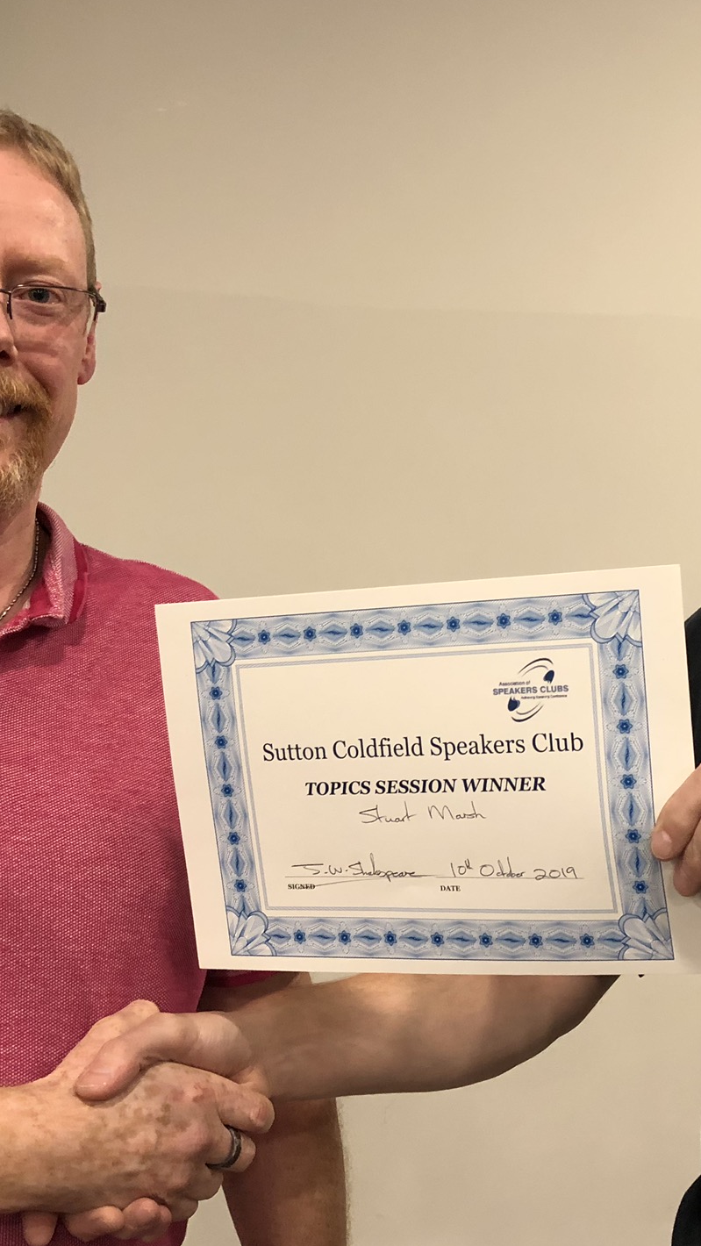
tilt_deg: +2.8
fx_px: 1454
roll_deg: +0.7
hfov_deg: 27.0
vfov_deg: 46.4
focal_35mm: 44
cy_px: 612
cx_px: 449
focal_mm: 3.99
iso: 80
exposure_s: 1/17
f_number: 1.8
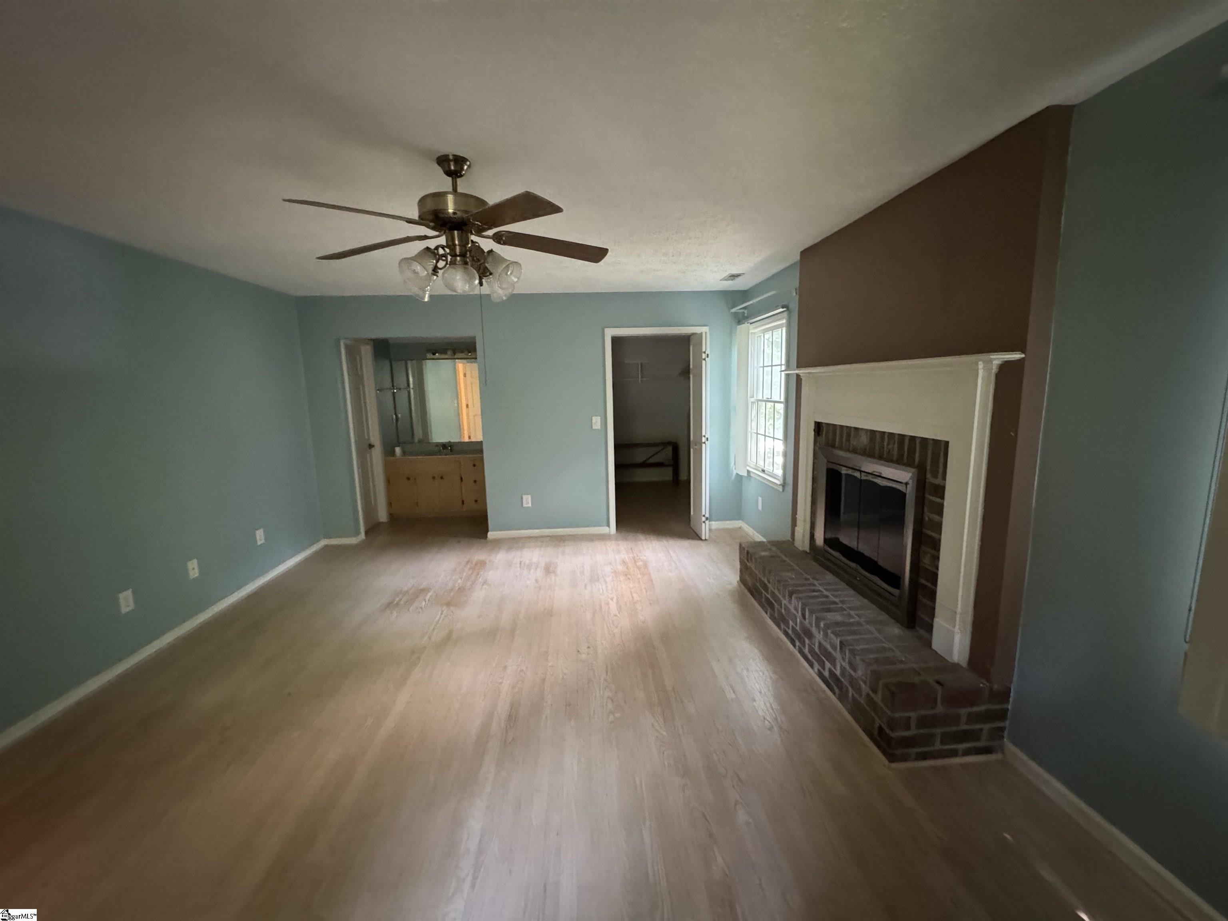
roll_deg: +0.7
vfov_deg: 85.7
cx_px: 614
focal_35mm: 14
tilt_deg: -7.3
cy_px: 460
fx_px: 497
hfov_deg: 102.1
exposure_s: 1/48
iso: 1250
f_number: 2.2
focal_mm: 2.22
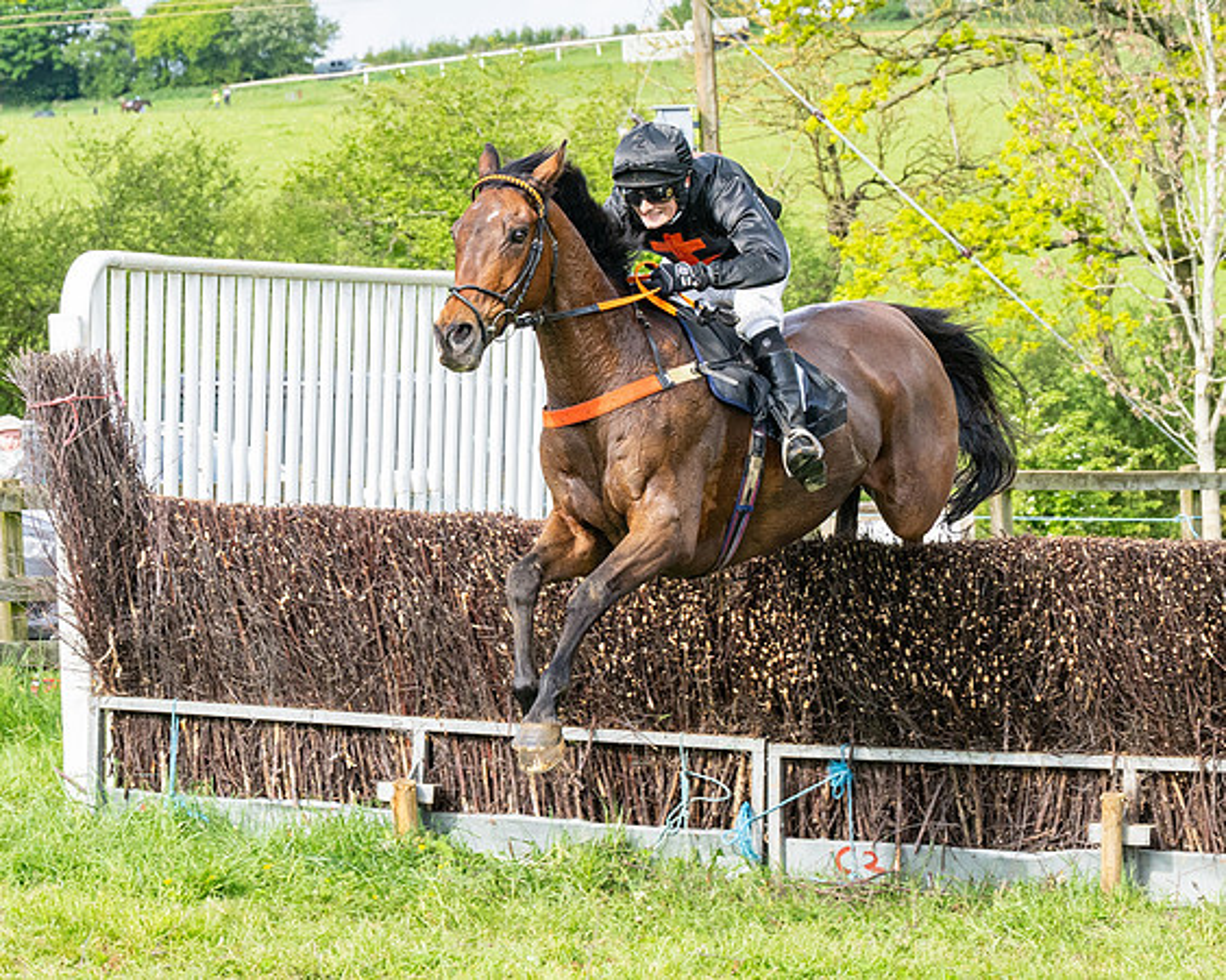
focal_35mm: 193
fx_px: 6986
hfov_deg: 10.0
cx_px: 674
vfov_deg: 8.0
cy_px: 415
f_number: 5.6
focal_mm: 70
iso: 400
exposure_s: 1/1000
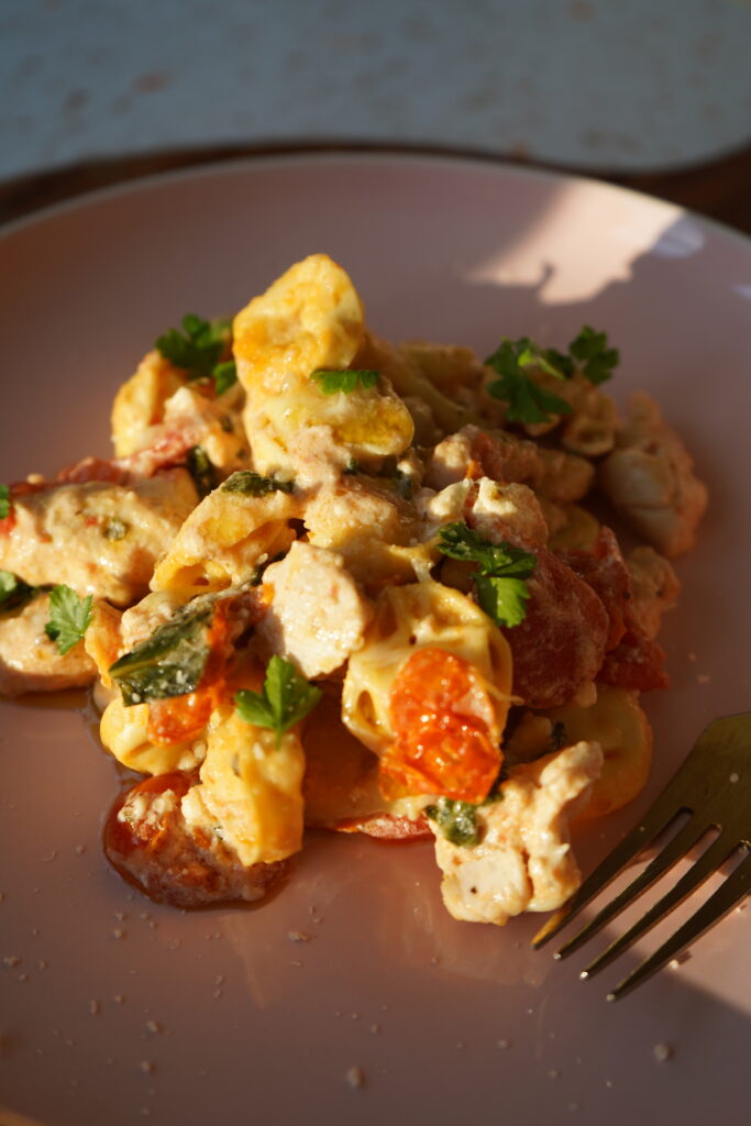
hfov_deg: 35.1
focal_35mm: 38
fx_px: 1189
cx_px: 376
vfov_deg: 50.7
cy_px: 563
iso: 160
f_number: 4
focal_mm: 38
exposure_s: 1/160
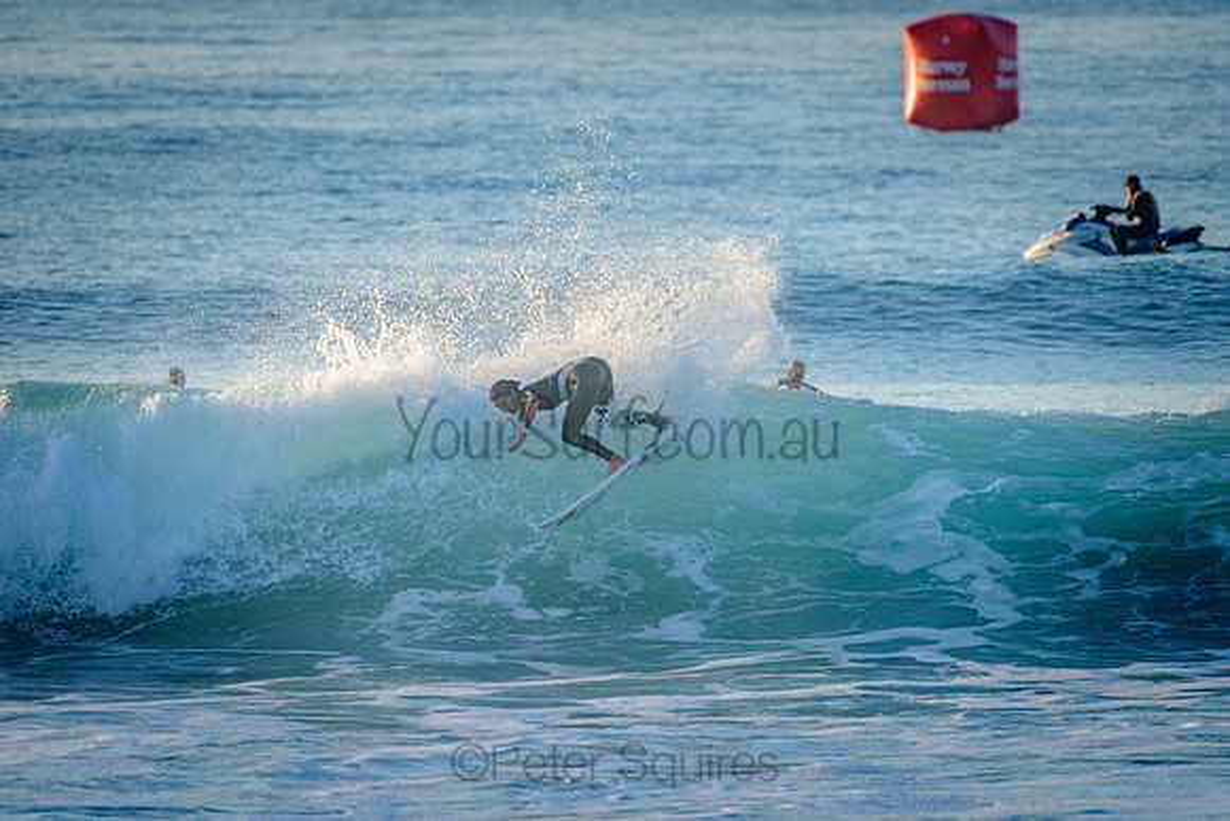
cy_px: 410
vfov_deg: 2.8
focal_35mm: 500
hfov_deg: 4.1
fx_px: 17087
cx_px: 615
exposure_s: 1/2000
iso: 560
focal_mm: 500
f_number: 5.6
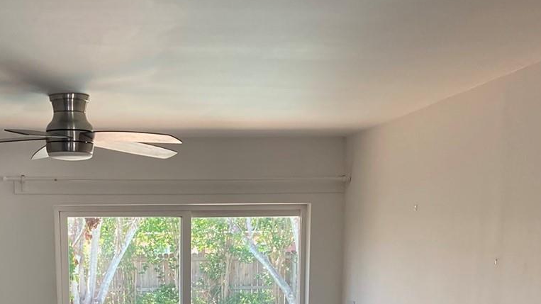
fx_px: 918
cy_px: 416
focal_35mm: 64
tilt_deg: -9.5
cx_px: 154
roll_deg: +0.8
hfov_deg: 32.4
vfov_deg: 17.4
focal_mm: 3.99
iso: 80
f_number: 1.8
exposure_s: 1/121
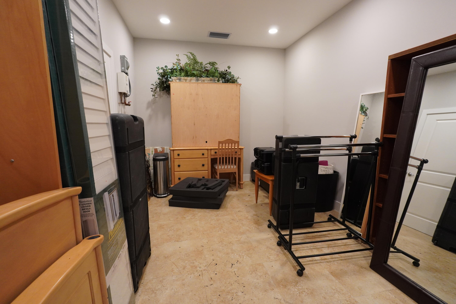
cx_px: 228
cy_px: 152
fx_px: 209
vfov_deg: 72.1
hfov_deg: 95.0
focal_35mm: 16
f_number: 3.2
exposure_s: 1/160
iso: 1600
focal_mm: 11
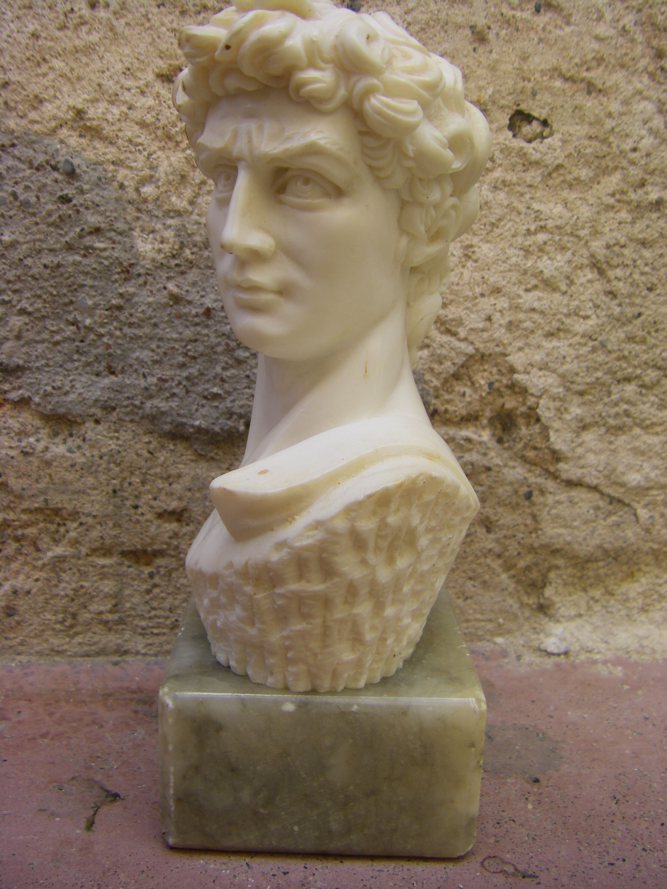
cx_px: 334
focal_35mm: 38
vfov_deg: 49.0
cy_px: 444
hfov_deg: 37.7
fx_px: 976
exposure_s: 1/100
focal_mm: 6.3
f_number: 3.5
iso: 64
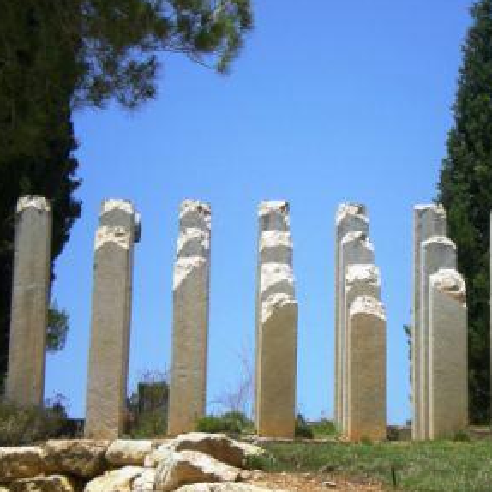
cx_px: 321
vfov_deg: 14.5
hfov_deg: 14.5
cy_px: 279
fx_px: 1930
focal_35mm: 120
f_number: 7.2
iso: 50
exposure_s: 1/181
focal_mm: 14.3
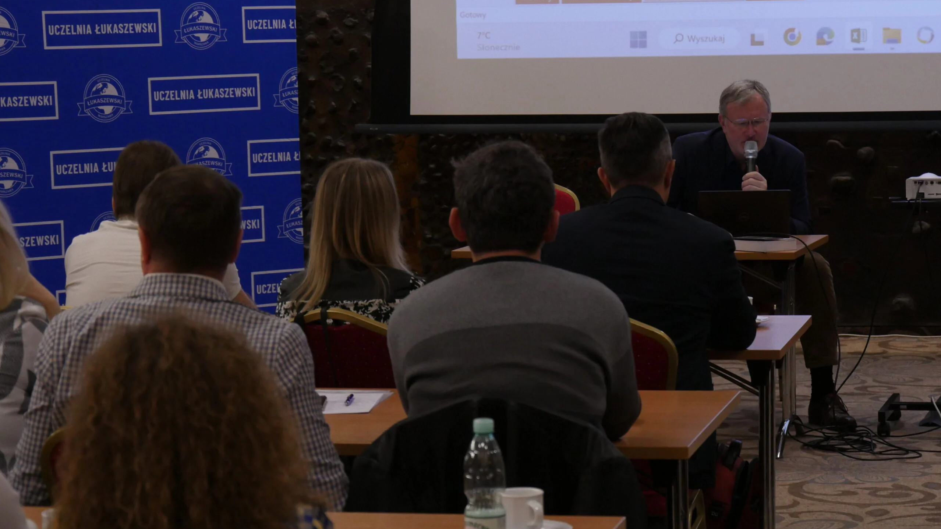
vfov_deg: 10.1
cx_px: 471
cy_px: 304
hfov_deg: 17.9
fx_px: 2994
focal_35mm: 120
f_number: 5.1
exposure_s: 1/50
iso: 1600
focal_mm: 55
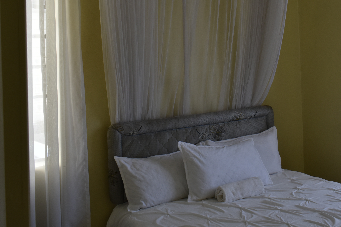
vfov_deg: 27.0
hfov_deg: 39.7
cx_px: 236
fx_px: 464
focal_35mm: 49
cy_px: 45
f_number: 4.8
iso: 400
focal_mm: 20
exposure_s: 1/90
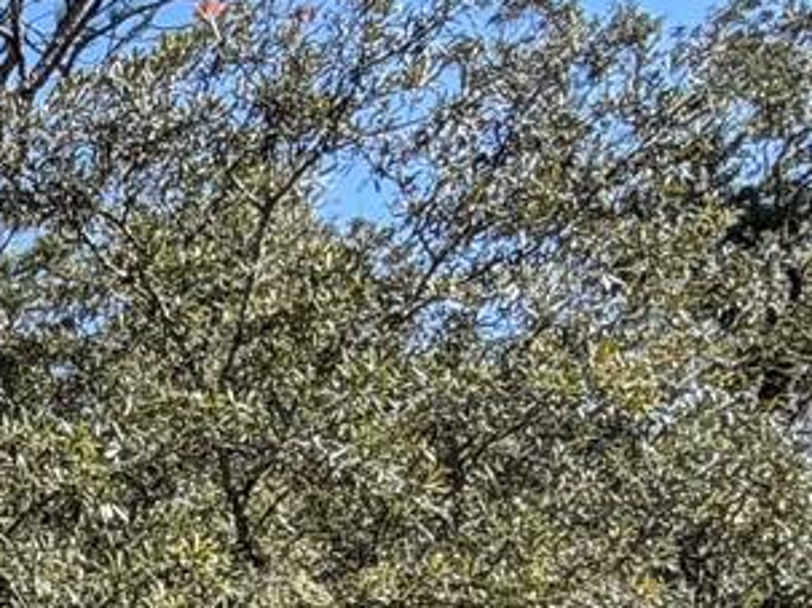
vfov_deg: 16.7
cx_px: -726
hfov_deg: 18.8
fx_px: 1735
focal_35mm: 74
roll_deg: +0.4
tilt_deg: -4.4
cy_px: 1071
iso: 40
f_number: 2.2
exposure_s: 1/535
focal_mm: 2.22
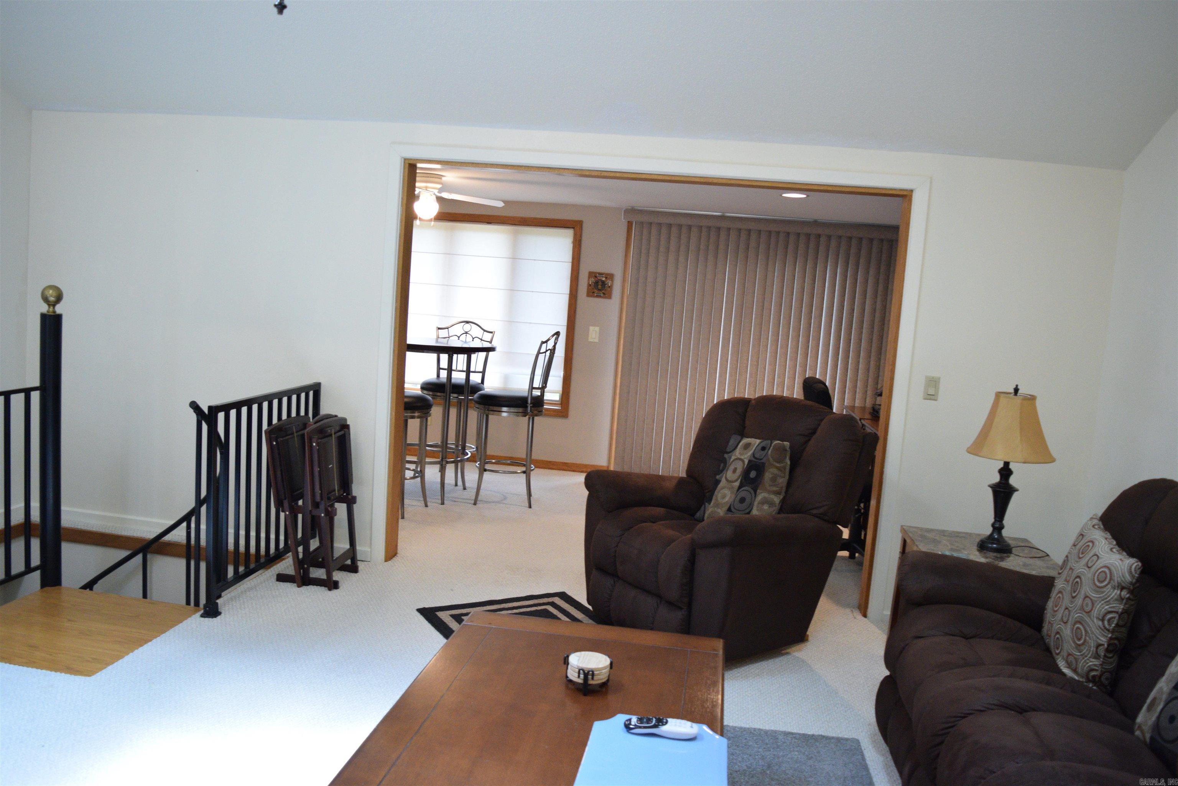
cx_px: 589
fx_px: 883
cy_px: 393
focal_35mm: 27
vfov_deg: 47.9
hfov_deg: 67.4
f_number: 3.5
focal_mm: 18
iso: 1600
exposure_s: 1/60
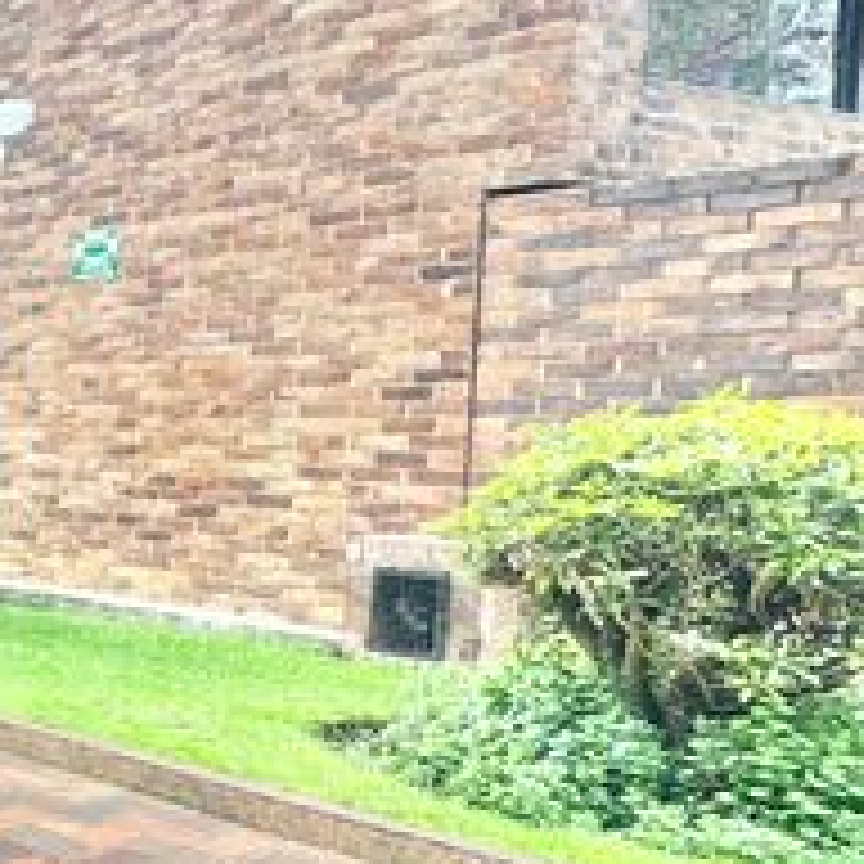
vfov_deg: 39.0
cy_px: 508
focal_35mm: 43
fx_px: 1214
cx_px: -628
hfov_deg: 23.5
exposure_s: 1/228
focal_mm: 2.22
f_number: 2.2
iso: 40
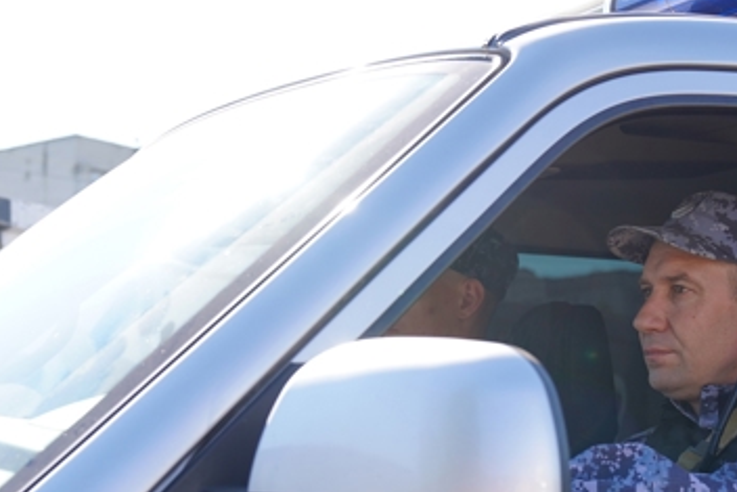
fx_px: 1700
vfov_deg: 16.4
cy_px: 348
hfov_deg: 24.4
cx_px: 473
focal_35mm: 83
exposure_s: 1/200
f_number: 4
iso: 100
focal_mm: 39
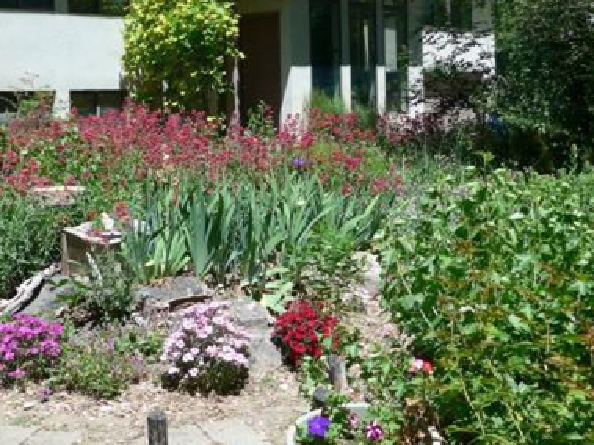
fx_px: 841
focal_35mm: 49
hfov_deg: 38.6
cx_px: 215
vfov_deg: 29.4
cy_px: 132
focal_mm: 6
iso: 80
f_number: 2.8
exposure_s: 1/1000
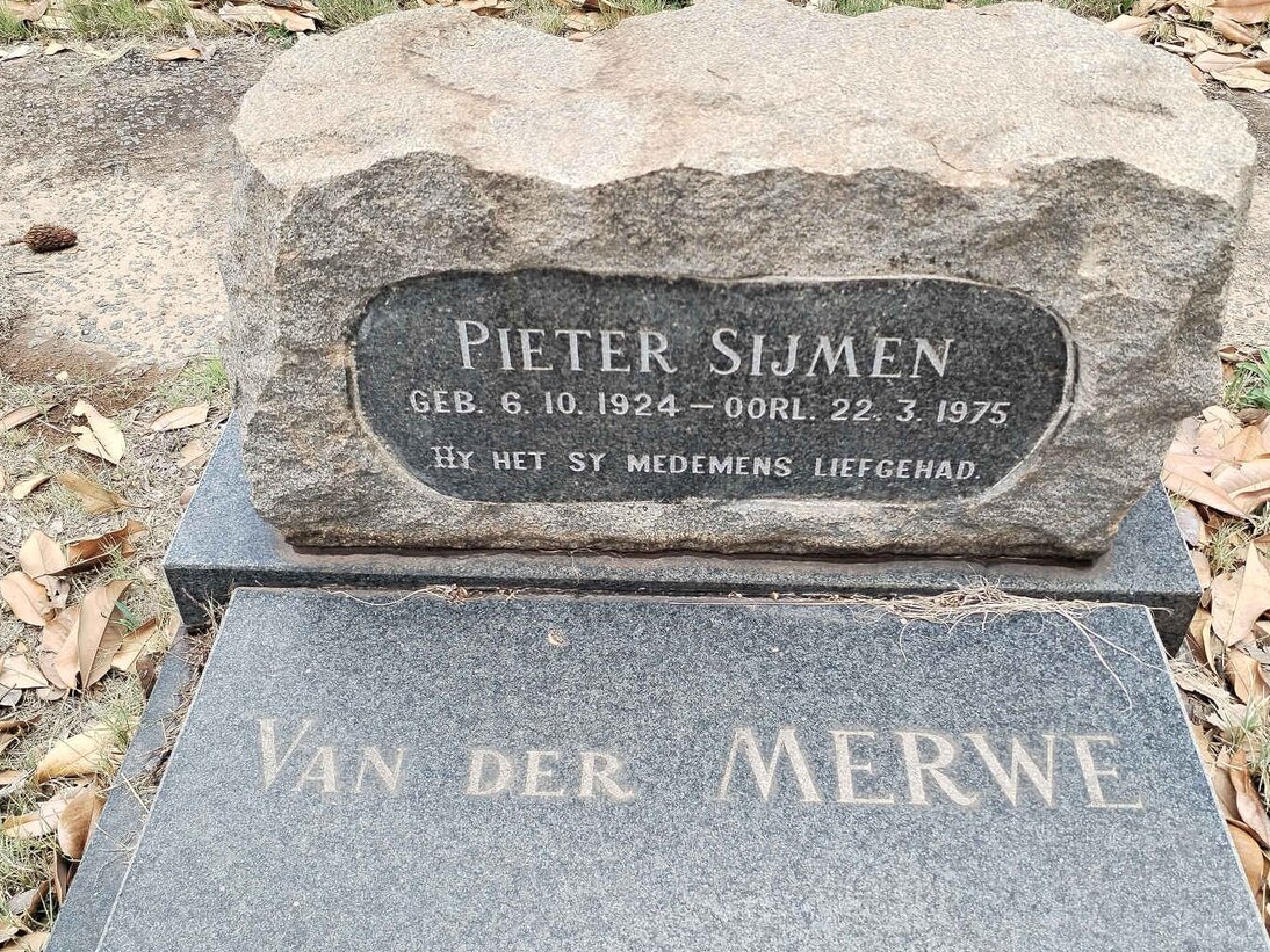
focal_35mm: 34
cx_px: 681
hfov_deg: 53.9
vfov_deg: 41.8
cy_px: 507
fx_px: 1248
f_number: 1.8
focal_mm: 4.75
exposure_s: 1/297
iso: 100
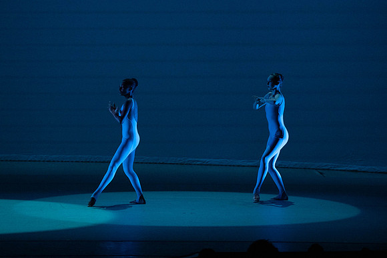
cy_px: 129
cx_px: 194
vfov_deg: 5.4
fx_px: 2753
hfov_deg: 8.0
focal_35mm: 256
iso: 16000
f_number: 5.6
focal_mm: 256
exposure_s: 1/400
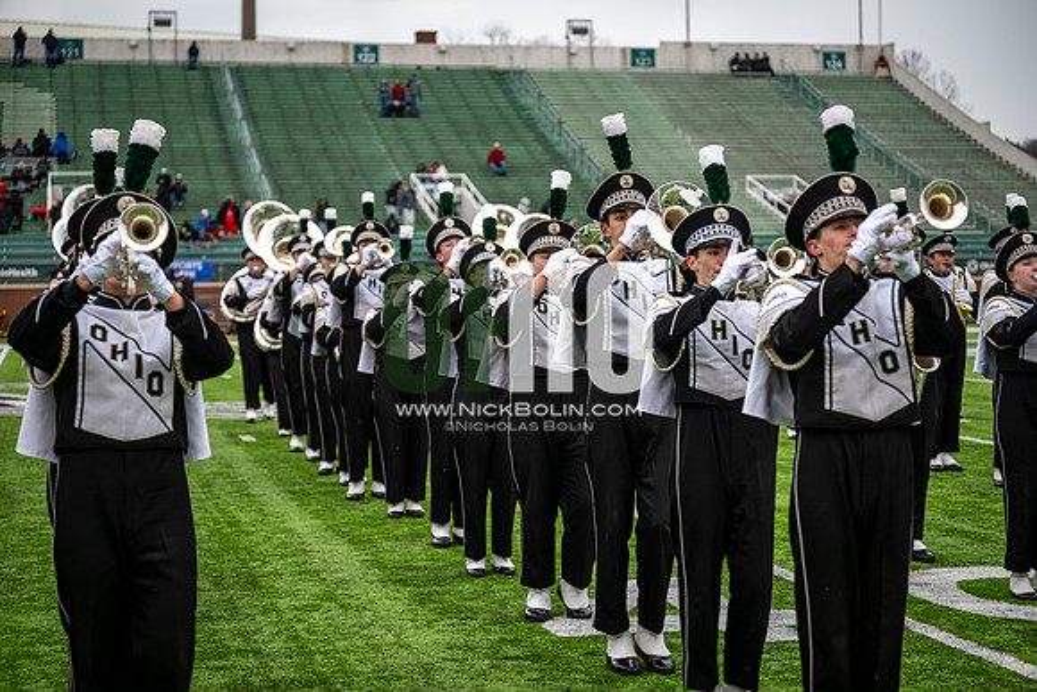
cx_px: 518
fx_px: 2017
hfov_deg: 28.8
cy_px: 346
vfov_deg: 19.5
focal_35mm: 70
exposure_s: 1/500
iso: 100
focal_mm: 70
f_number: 2.8
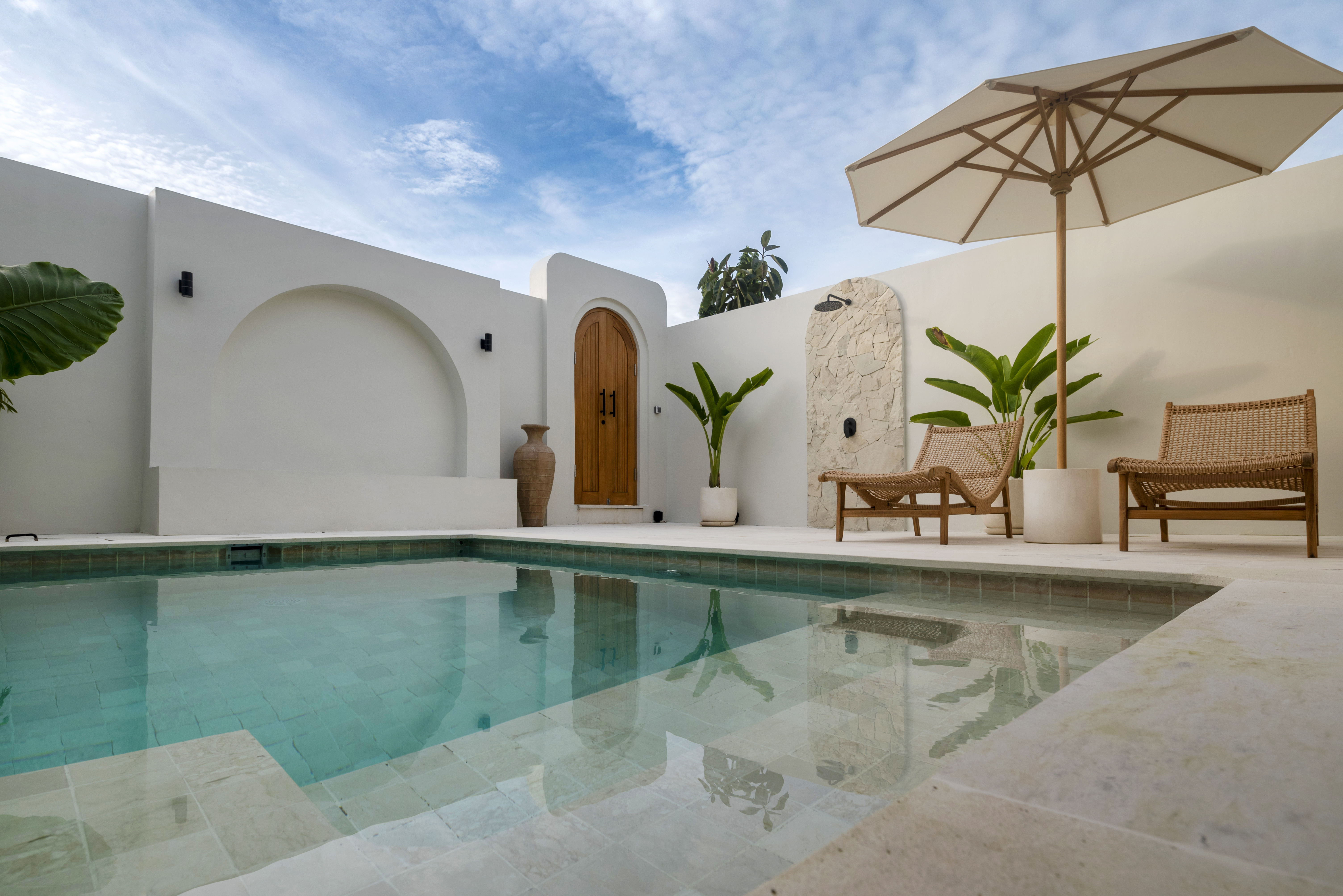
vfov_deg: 67.4
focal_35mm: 18
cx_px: 672
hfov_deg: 90.0
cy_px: 448
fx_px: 672
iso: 100
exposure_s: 1/125
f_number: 8
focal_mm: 18
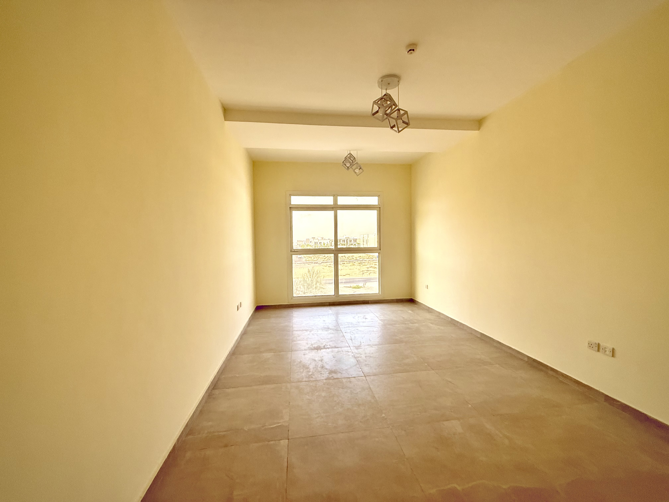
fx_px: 271
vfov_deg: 85.7
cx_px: 334
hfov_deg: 102.1
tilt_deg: -1.3
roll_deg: +0.5
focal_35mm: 14
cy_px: 251
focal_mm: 2.22
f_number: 2.2
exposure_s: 1/99
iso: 250
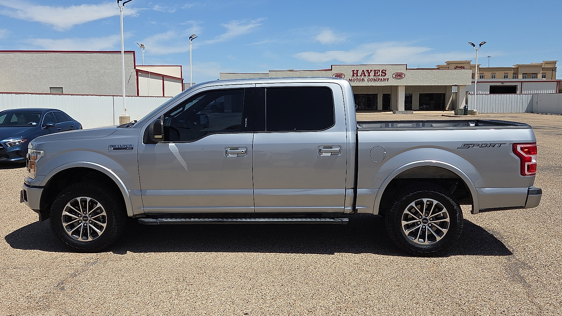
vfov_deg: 33.7
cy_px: 157
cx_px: 281
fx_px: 521
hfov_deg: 56.6
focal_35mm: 35
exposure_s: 1/10000
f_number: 1.8
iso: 76
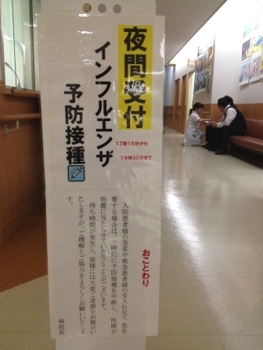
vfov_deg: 52.6
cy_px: 175
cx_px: 132
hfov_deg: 40.7
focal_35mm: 35
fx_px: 355
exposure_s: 1/20
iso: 64
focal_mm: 4.28
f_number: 2.4
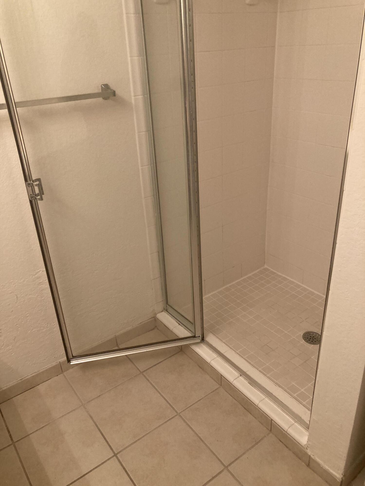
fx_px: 394
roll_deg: +2.7
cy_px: 243
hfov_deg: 49.7
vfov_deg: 63.4
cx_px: 182
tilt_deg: -25.6
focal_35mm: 28
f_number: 1.8
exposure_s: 1/60
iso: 200
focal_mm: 3.99
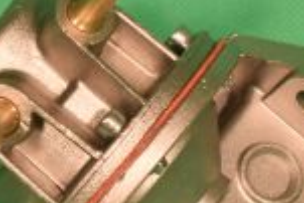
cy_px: 237
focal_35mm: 268
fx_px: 2265
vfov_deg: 5.1
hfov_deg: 7.7
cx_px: 68
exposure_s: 1/80
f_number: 14
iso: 900
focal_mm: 45
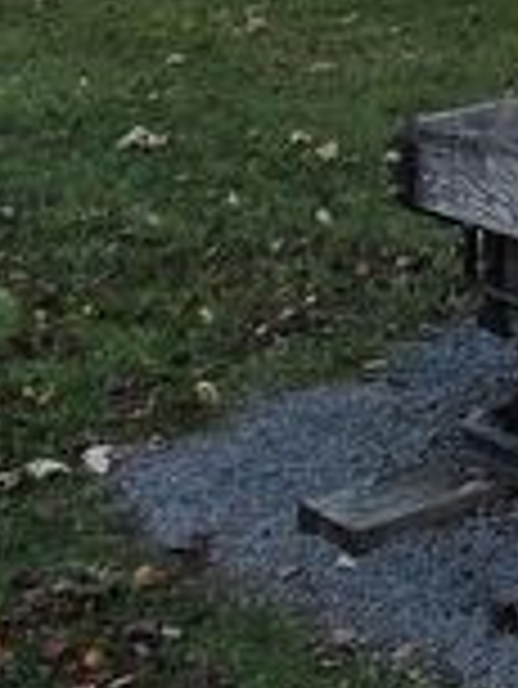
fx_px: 2391
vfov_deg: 15.3
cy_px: -297
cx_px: 1198
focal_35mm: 120
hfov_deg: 10.7
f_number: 1.8
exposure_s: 1/1053
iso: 25
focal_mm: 5.4
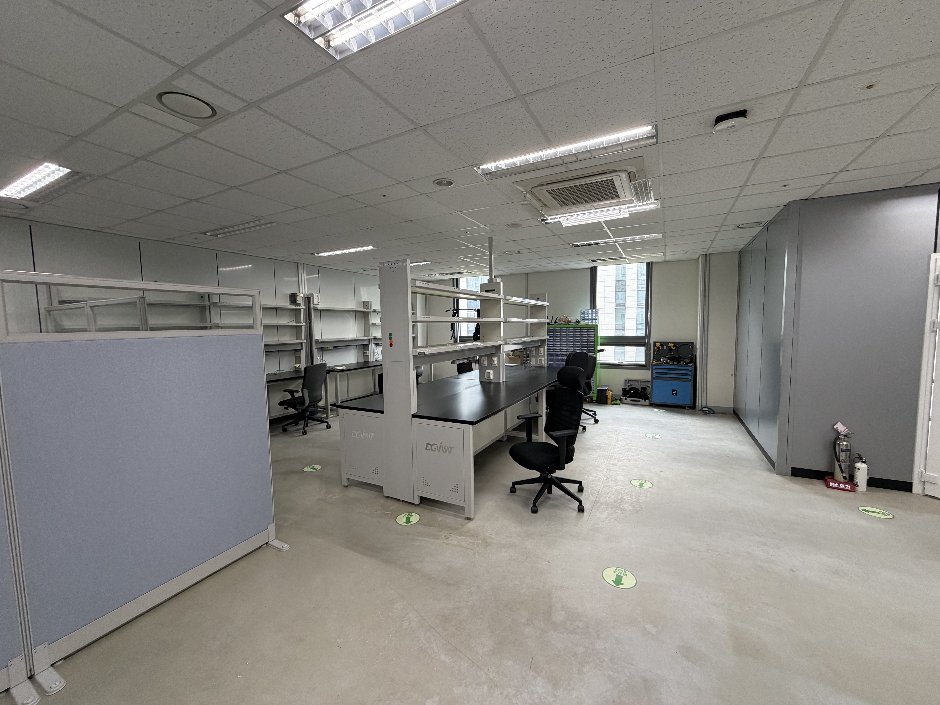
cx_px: 470
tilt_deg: -3.8
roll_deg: +1.1
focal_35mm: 14
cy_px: 352
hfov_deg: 102.1
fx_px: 380
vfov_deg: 85.7
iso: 250
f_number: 2.2
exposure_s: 1/60
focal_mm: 2.22
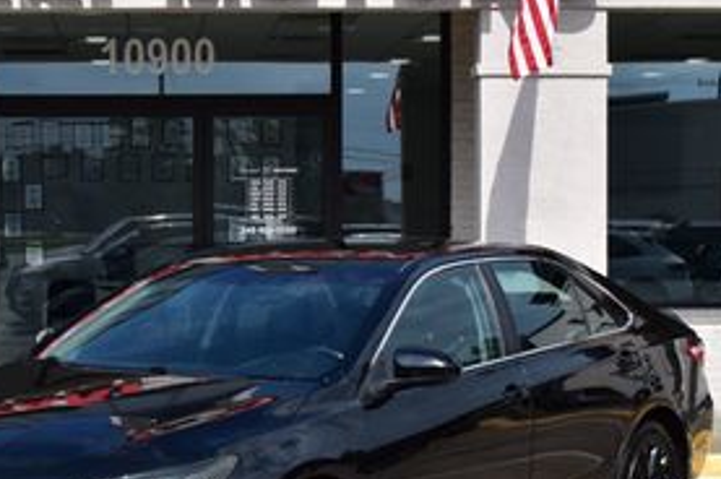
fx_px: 2080
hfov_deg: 19.5
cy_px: 299
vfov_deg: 13.1
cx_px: 151
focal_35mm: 104
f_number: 11
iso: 280
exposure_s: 1/500
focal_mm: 30
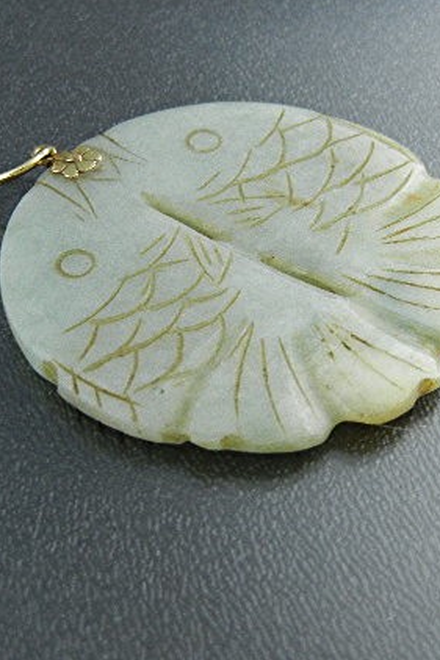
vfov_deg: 28.5
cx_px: 260
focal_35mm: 71
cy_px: 313
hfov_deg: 19.2
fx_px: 1303
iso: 400
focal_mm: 8.1
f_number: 3.8
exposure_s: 1/17.3
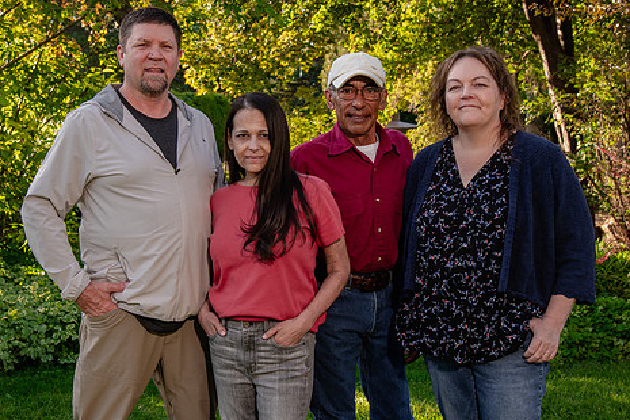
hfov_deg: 29.2
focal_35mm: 69
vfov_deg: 19.7
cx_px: 295
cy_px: 226
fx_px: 1207
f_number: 8
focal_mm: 48
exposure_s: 1/250
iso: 500
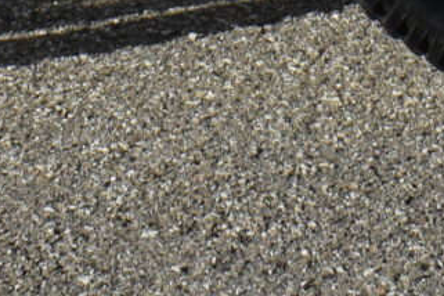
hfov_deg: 9.6
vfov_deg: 5.8
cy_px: -703
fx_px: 2651
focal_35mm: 215
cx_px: 205
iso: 200
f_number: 10
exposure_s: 1/400
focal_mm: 18
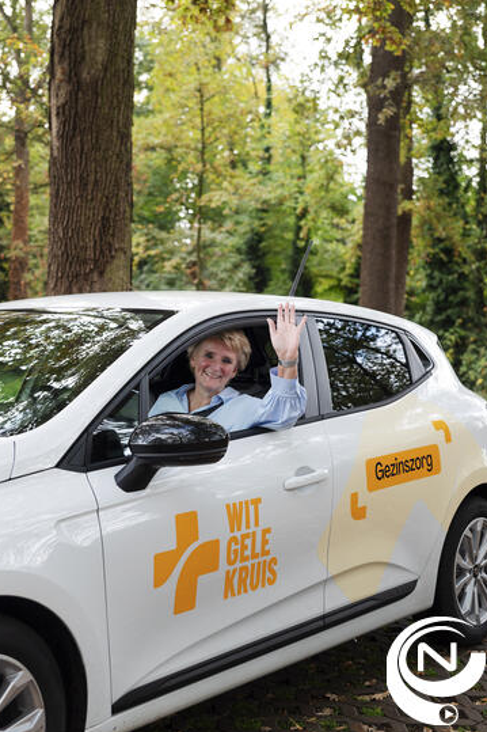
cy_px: 360
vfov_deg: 35.6
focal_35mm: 56
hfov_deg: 24.2
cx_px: 256
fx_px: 1137
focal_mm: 52
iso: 280
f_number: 4
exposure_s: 1/250
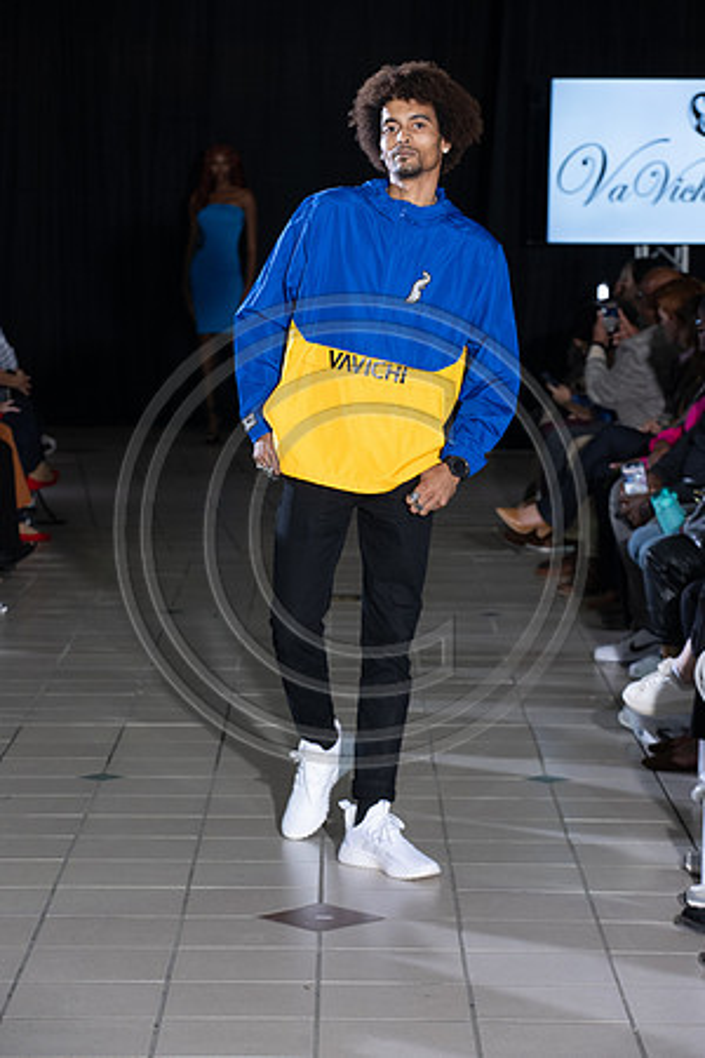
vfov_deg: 17.6
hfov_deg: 11.8
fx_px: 3407
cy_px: 529
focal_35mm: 116
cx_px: 352
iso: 1250
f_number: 6.3
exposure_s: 1/160
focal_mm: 116
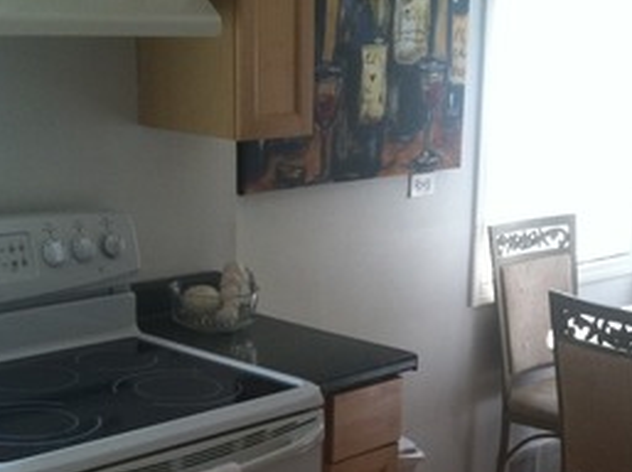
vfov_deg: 16.7
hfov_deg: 22.3
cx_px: 492
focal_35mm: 87
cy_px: 423
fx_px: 1586
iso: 100
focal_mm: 3.85
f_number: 2.8
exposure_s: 1/40
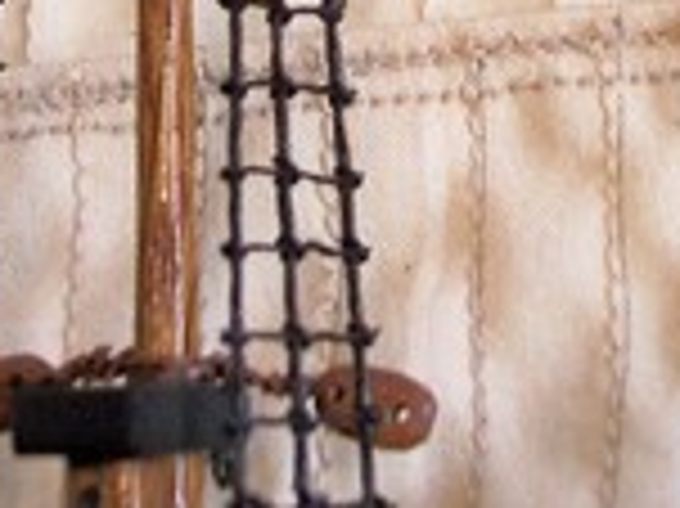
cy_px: -553
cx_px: 455
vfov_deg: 8.5
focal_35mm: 165
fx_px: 3239
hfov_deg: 12.0
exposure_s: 1/30
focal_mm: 8
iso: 100
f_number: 3.4
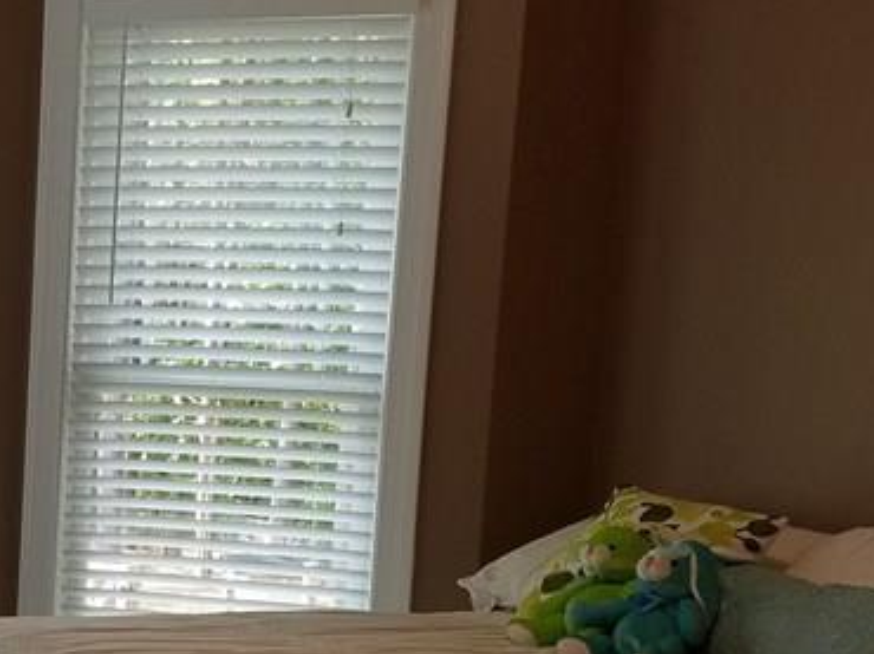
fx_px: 1817
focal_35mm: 72
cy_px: 484
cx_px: 57
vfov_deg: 20.3
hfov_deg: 26.0
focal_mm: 4.2
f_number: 1.7
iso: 125
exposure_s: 1/60
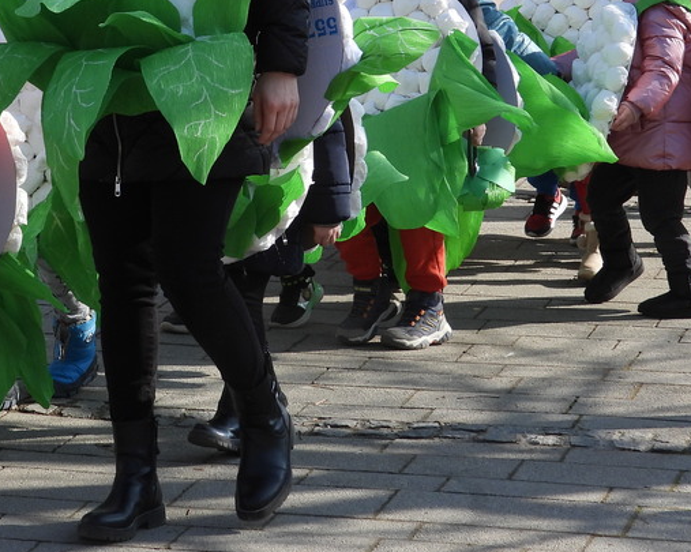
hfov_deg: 10.4
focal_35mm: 185
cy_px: 49
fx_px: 3781
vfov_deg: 8.3
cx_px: 85
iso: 100
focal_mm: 14.4
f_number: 3.5
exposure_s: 1/640
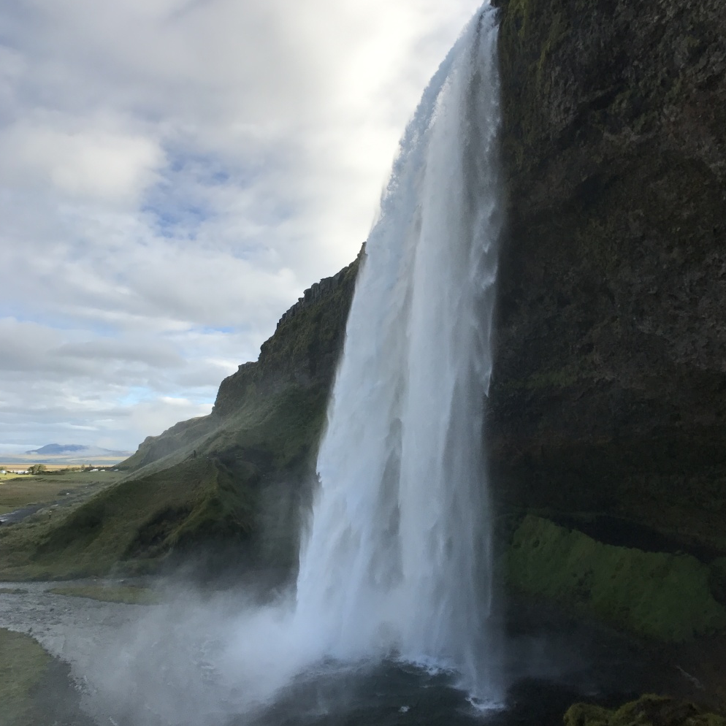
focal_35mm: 34
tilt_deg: +13.3
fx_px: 807
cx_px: 363
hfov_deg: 48.5
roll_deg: -1.0
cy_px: 362
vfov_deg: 48.5
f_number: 1.8
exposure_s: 1/1773
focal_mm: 3.99
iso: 20
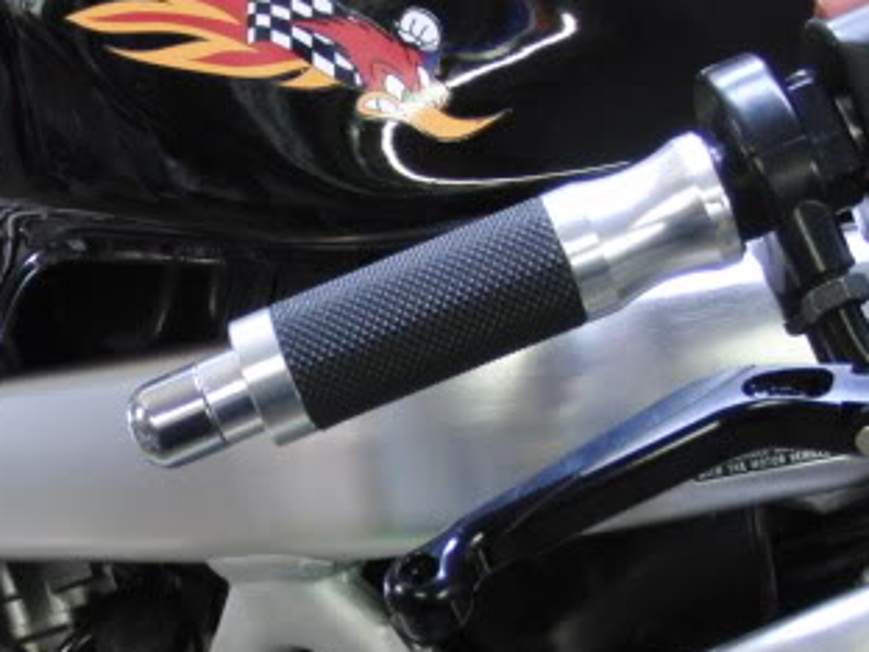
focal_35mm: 76
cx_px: 270
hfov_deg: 25.5
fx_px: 1908
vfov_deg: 19.3
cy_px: 465
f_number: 3.6
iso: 400
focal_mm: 6.4
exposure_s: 1/30
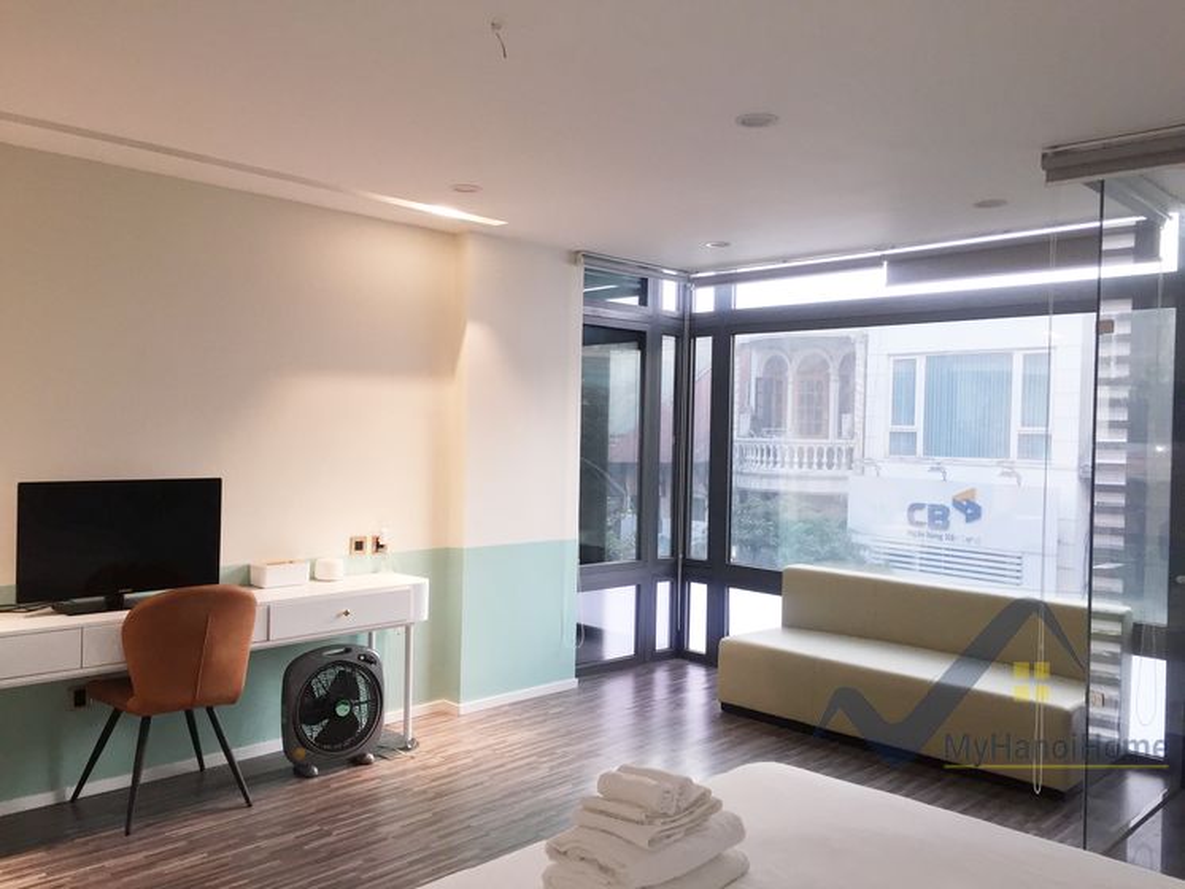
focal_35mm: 29
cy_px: 444
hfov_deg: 61.6
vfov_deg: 48.3
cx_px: 592
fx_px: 993
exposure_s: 1/33
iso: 64
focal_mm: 4.15
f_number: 2.2
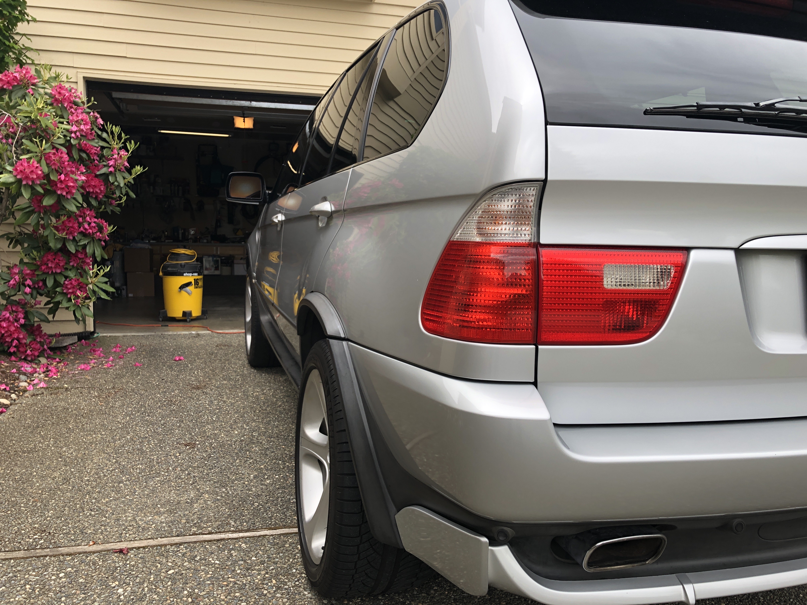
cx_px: 404
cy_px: 302
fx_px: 653
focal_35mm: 28
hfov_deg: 63.4
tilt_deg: -2.9
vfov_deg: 49.7
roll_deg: +0.5
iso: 20
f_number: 1.8
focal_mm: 4
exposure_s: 1/338
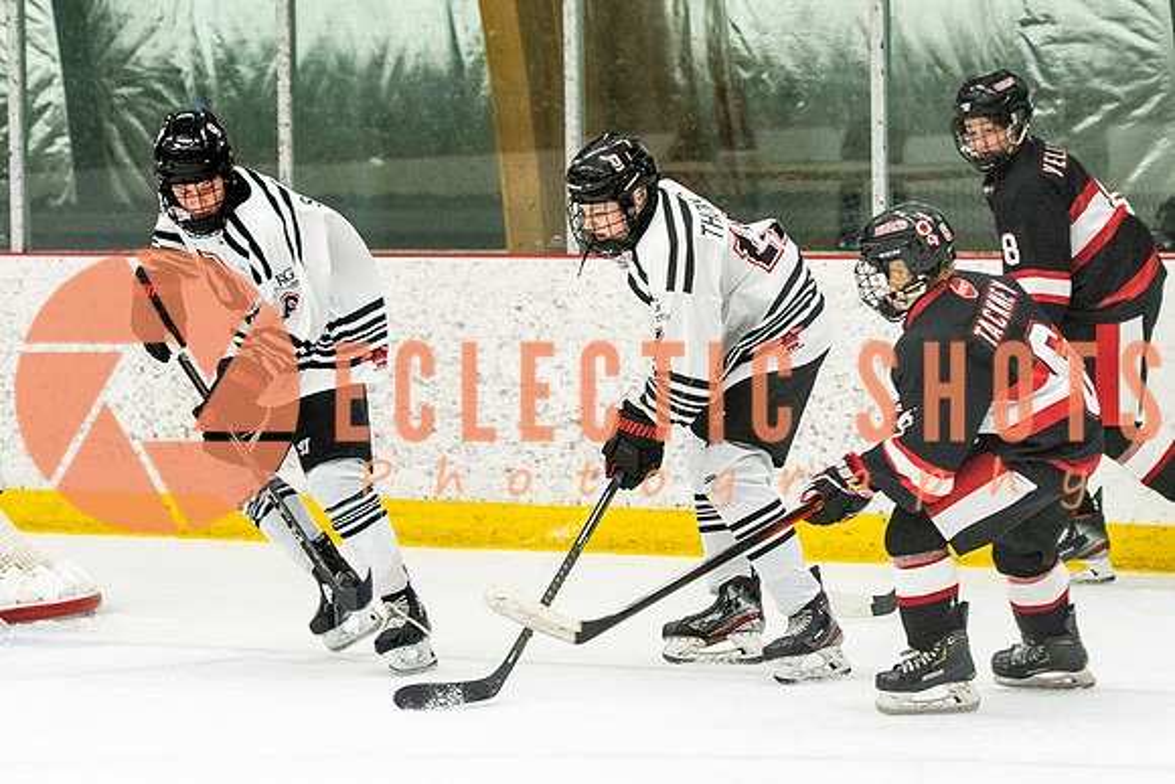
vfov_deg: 7.4
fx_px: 6052
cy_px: 327
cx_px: 751
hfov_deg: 11.1
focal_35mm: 185
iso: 1400
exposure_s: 1/400
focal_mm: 92
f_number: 2.8
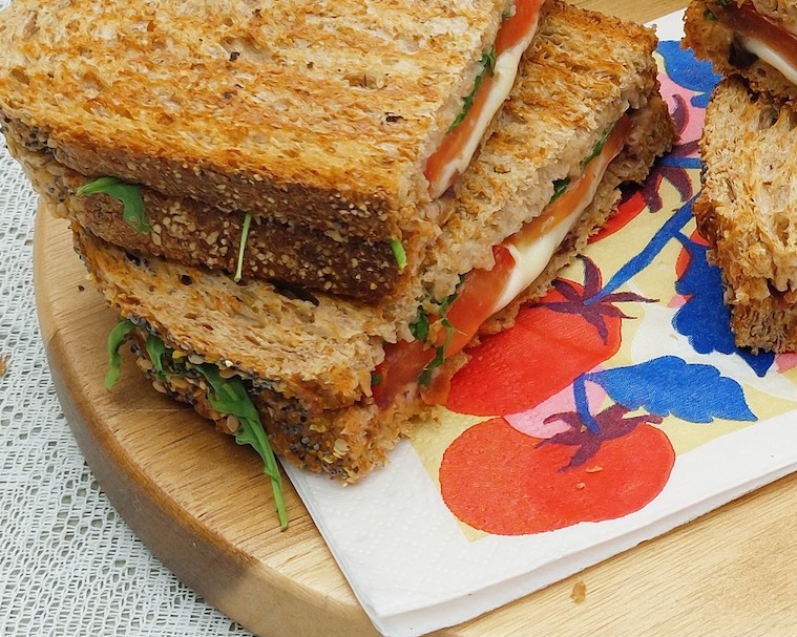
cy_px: 90
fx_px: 1061
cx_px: 693
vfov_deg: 32.1
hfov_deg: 38.7
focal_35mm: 45
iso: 25
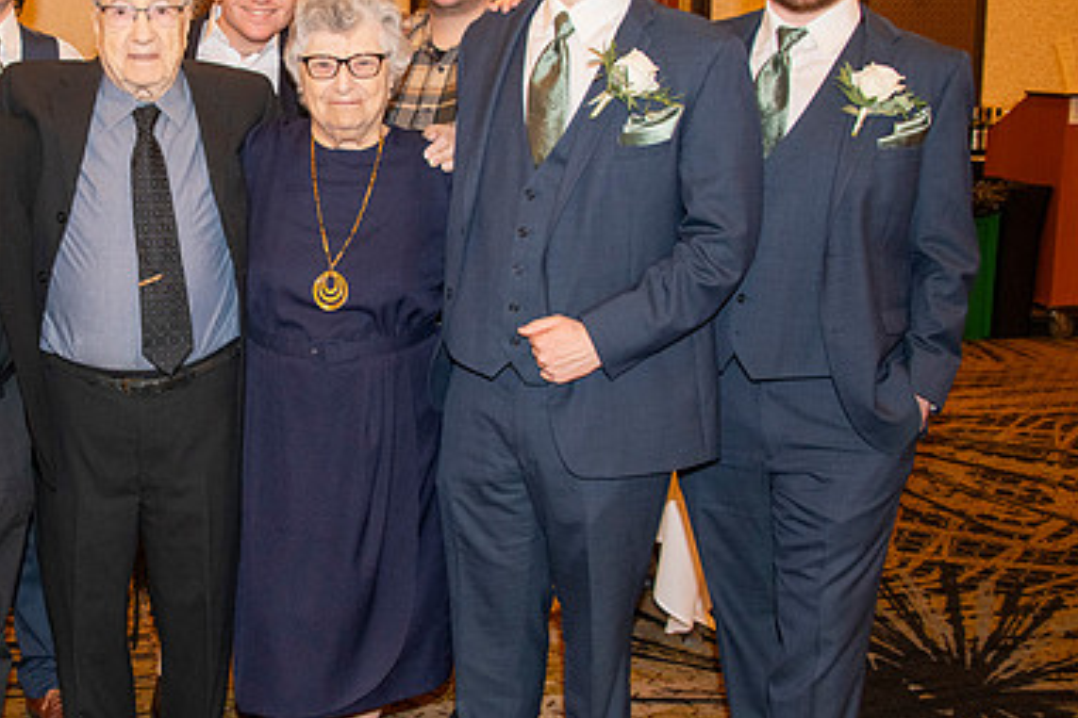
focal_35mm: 51
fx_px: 1527
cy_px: 270
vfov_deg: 26.4
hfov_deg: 37.6
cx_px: 231
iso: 2000
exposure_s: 1/60
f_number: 5.6
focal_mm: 32
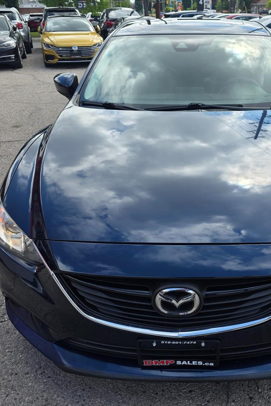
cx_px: 190
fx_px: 361
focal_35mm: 32
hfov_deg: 40.4
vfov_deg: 58.7
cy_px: 203
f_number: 1.7
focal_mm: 6.3
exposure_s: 1/2572
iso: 80
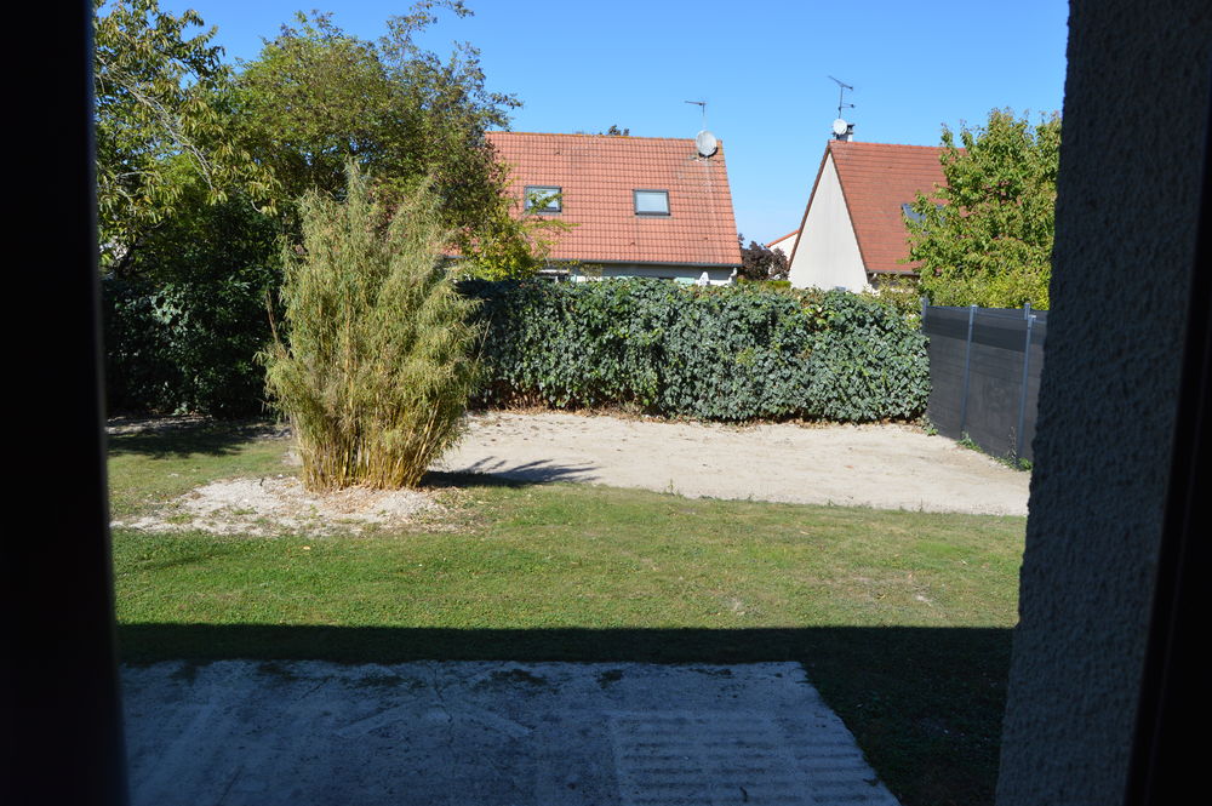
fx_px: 908
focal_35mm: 27
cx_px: 606
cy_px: 403
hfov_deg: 67.4
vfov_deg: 47.9
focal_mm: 18
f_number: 8
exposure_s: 1/250
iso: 100
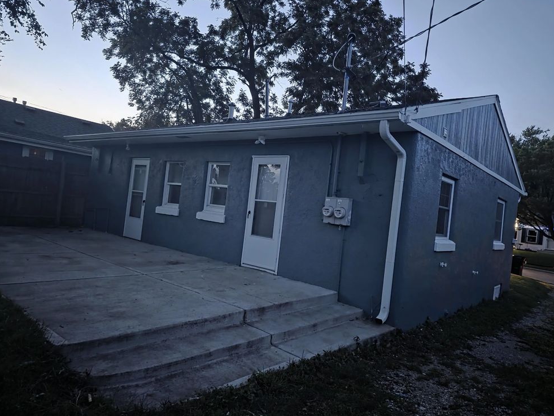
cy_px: 203
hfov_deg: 71.6
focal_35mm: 24
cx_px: 278
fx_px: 384
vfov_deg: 56.8
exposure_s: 1/20
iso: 2000
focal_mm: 6.25
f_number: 1.7
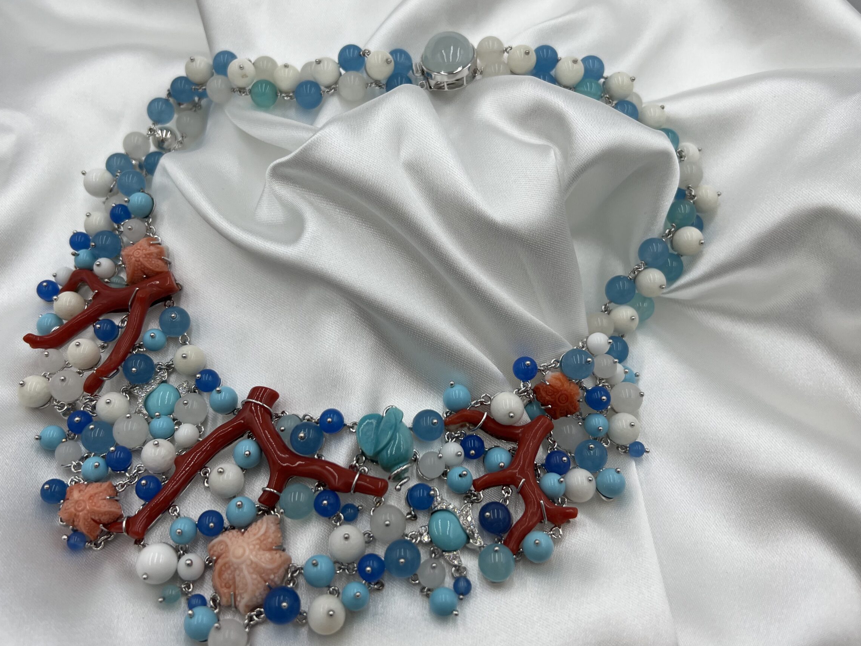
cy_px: 323
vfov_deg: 48.2
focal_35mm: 29
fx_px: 721
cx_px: 404
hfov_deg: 61.6
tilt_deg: -50.0
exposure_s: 1/3077
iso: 50
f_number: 1.5
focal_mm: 5.7
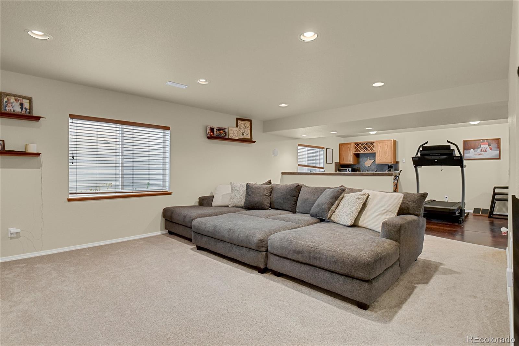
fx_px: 245
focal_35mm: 17
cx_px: 260
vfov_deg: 70.4
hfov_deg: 93.3
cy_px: 173
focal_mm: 17
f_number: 8
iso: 12800
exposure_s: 1/6
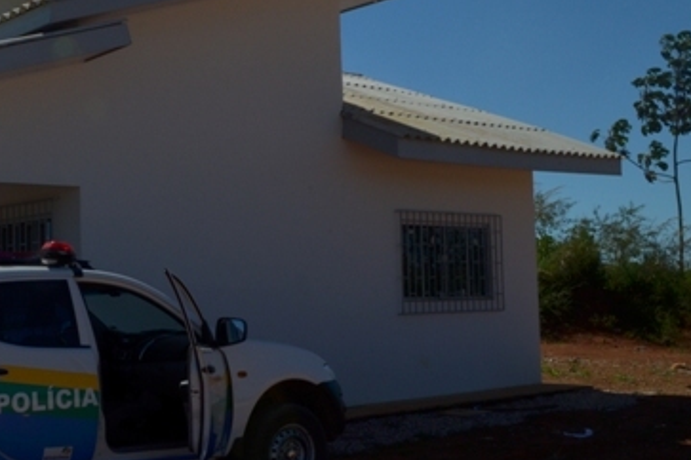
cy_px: 209
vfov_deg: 23.4
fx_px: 1113
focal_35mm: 58
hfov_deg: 33.5
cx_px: 139
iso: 200
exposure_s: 1/320
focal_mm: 22
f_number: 25
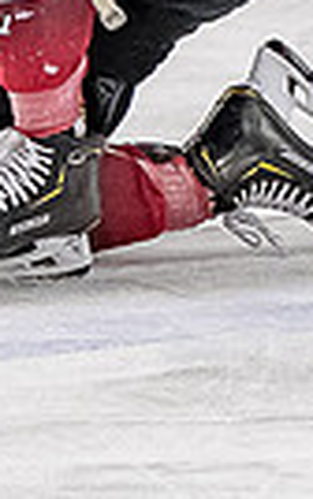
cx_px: -76
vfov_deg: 1.6
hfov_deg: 1.0
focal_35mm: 1320
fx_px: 17977
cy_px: -462
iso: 2000
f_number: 3.2
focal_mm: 120
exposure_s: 1/800
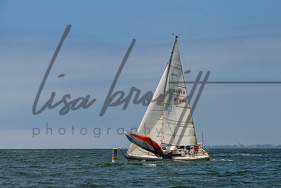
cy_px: 104
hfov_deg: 14.4
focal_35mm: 143
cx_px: 185
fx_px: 1113
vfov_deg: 9.6
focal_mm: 105
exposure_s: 1/3200
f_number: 8
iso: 500
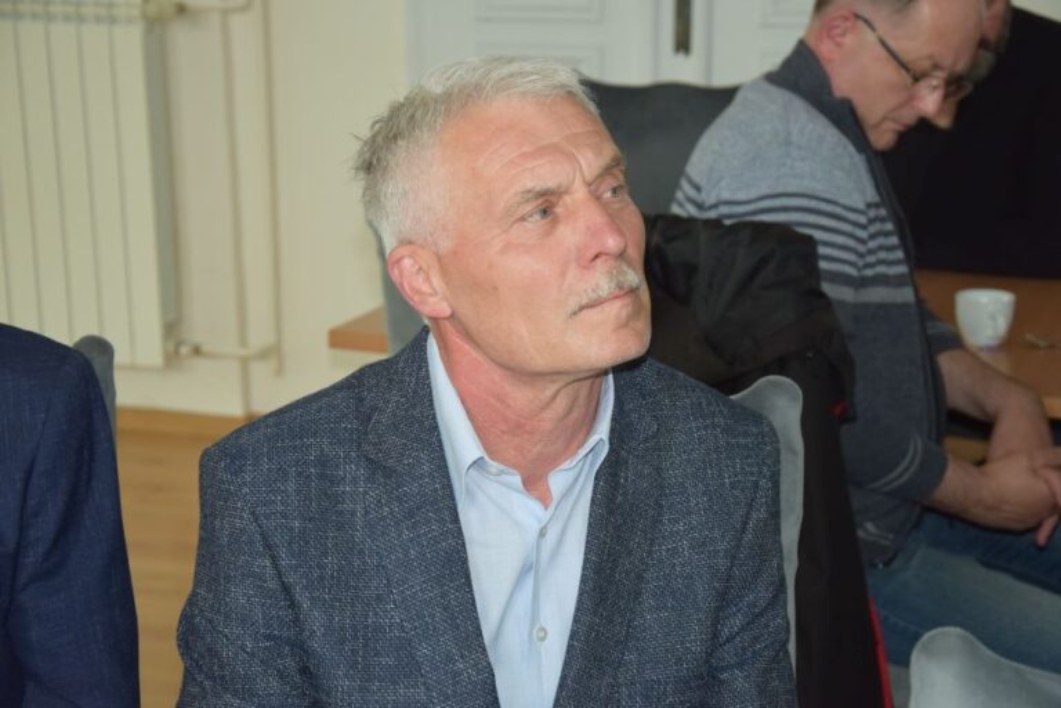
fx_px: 2299
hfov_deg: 26.0
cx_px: 530
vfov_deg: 17.5
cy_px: 354
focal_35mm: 78
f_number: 5
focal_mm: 52
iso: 800
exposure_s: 1/100
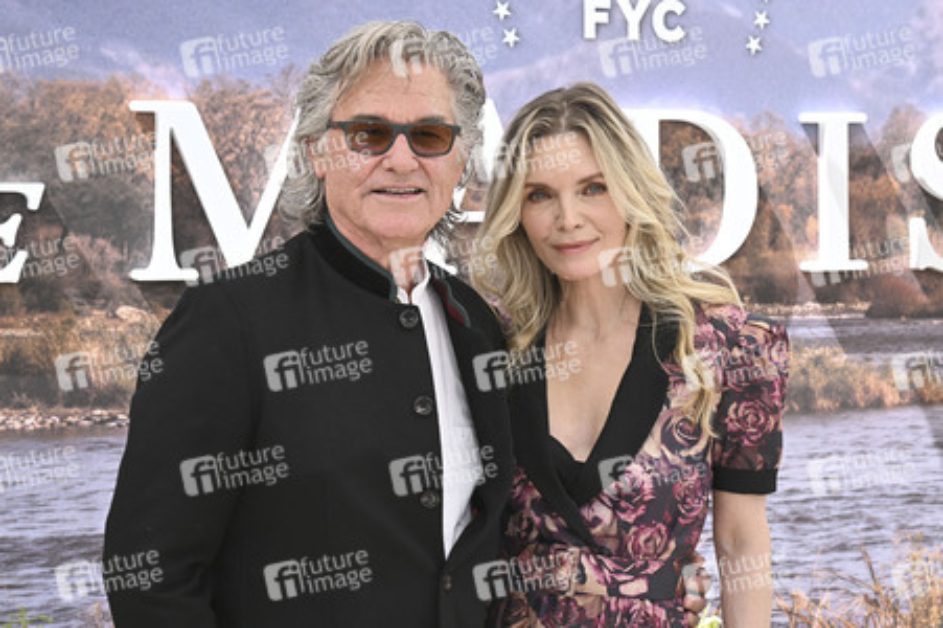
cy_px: 314
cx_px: 472
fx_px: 1728
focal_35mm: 66
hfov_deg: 30.5
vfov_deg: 20.6
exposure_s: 1/320
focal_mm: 66
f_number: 7.1
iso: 250
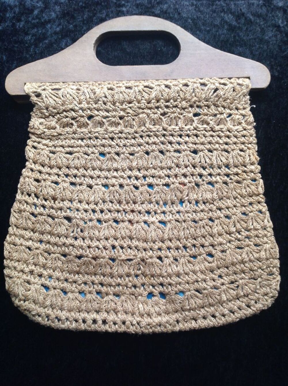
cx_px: 144
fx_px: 389
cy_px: 193
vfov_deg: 52.7
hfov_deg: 40.6
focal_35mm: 35
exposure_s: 1/15
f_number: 2.4
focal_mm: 4.28
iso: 64
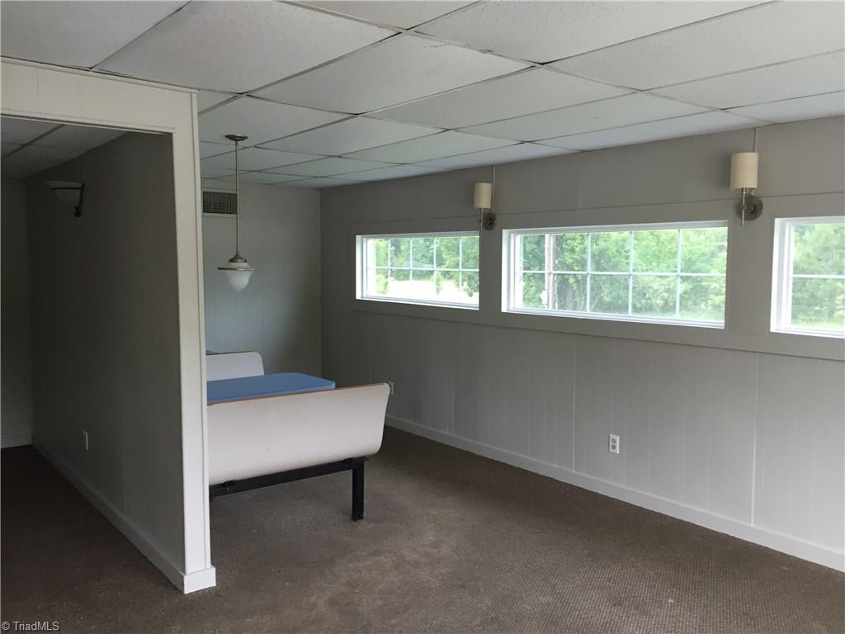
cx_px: 422
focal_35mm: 29
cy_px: 317
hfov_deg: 61.7
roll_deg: -1.1
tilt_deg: -3.3
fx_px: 708
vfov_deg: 48.2
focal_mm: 4.15
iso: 40
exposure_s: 1/30
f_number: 2.2
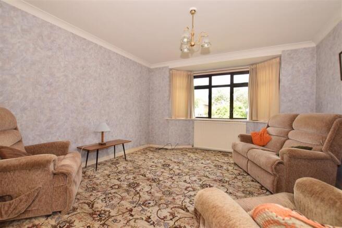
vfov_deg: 77.3
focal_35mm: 15
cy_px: 114
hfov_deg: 100.4
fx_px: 142
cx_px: 171
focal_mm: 10
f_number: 7.1
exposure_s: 1/25
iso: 100
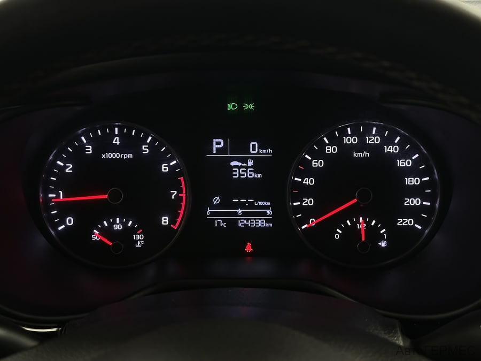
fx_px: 667
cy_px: 180
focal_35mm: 48
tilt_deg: -22.2
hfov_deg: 39.7
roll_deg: +0.2
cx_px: 240
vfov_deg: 30.3
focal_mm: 6.86
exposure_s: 1/50
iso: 200
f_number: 1.78
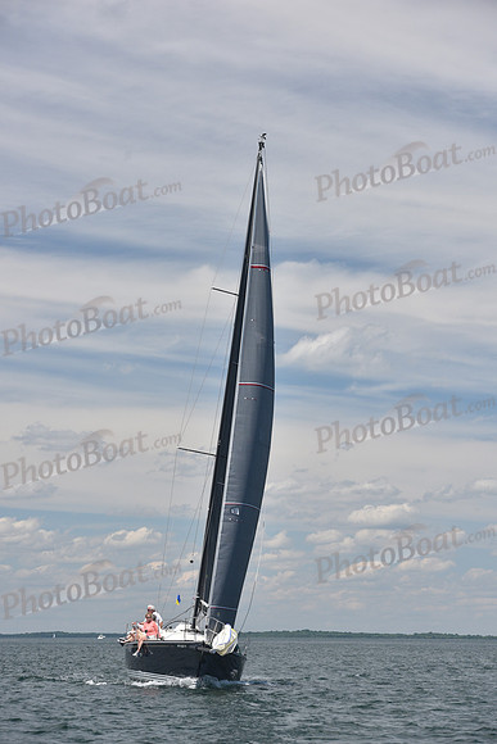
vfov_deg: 19.5
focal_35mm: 105
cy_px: 372
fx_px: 2173
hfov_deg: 13.0
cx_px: 248
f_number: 6.3
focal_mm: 105
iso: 320
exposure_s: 1/800
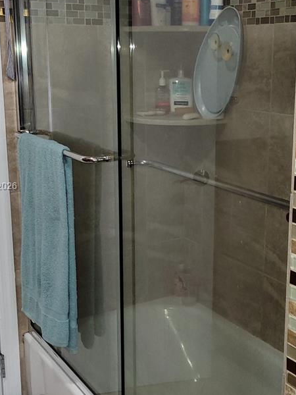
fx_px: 593
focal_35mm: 52
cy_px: 187
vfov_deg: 36.8
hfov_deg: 27.9
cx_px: 191
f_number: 1.8
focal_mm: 5.4
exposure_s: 1/24
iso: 125
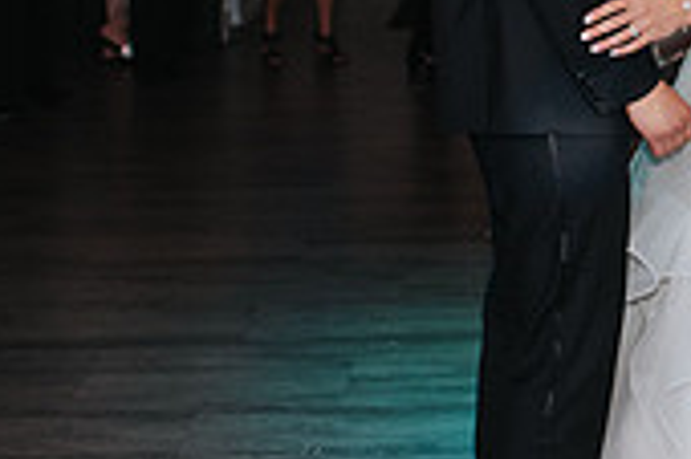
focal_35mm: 127
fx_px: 2435
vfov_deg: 10.7
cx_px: 775
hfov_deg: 15.7
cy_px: -6
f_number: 2.8
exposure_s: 1/200
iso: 1000
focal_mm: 35
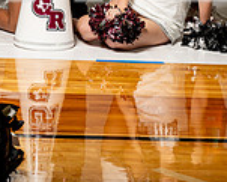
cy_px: -149
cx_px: 60
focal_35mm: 154
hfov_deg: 12.5
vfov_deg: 9.5
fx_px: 1035
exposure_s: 1/250
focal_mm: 55
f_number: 6.3
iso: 250
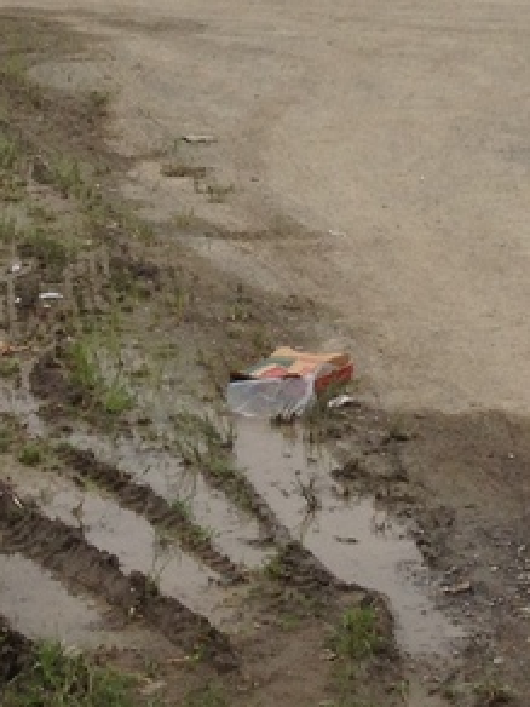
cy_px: -329
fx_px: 2940
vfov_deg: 13.0
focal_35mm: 144
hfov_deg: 10.1
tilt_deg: -0.4
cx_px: 629
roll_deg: -0.3
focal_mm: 4.28
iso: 50
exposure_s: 1/1534
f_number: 2.4
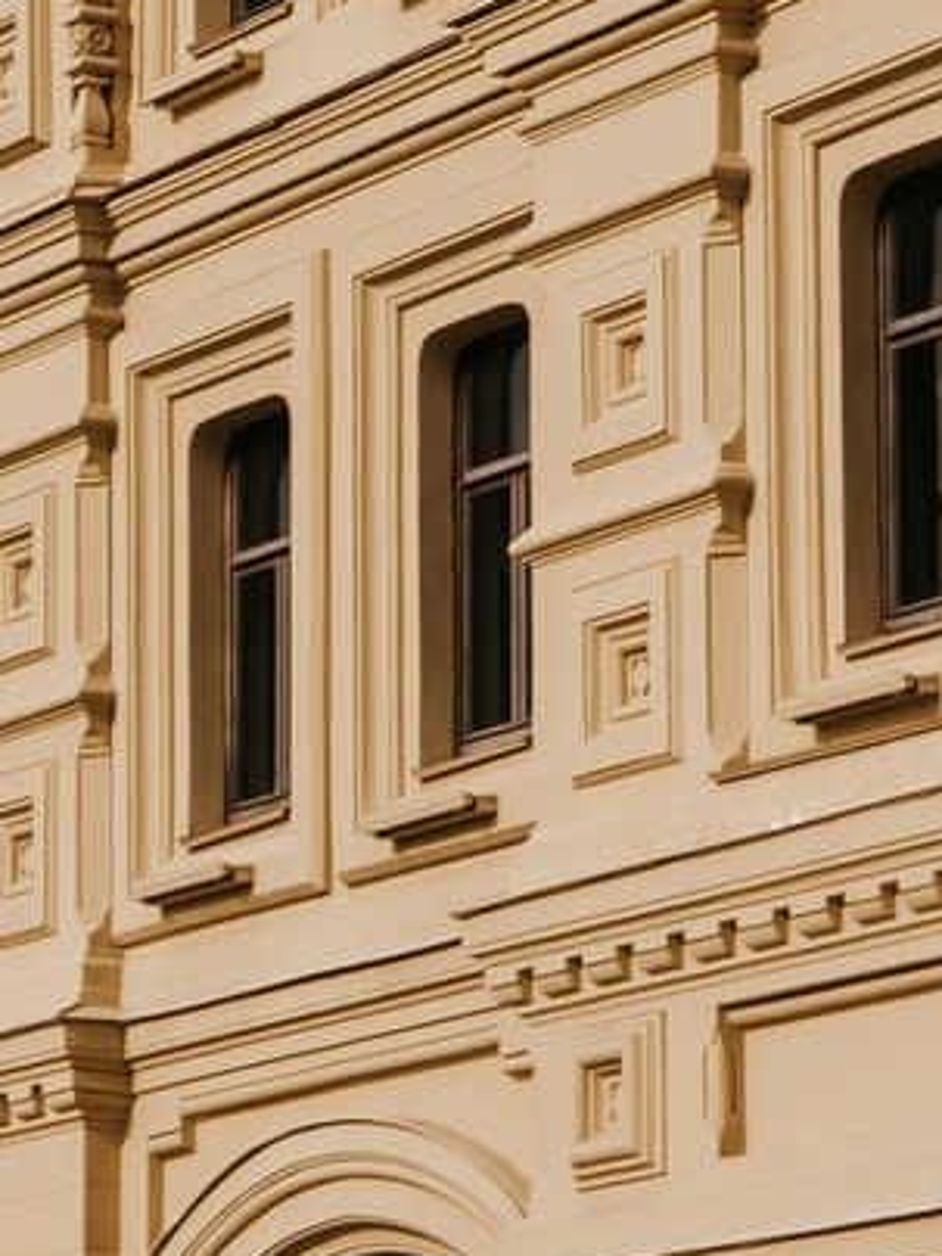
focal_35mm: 213
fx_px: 7728
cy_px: 937
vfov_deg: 9.3
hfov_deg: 6.7
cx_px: -1194
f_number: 4
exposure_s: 1/500
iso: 100
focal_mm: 35
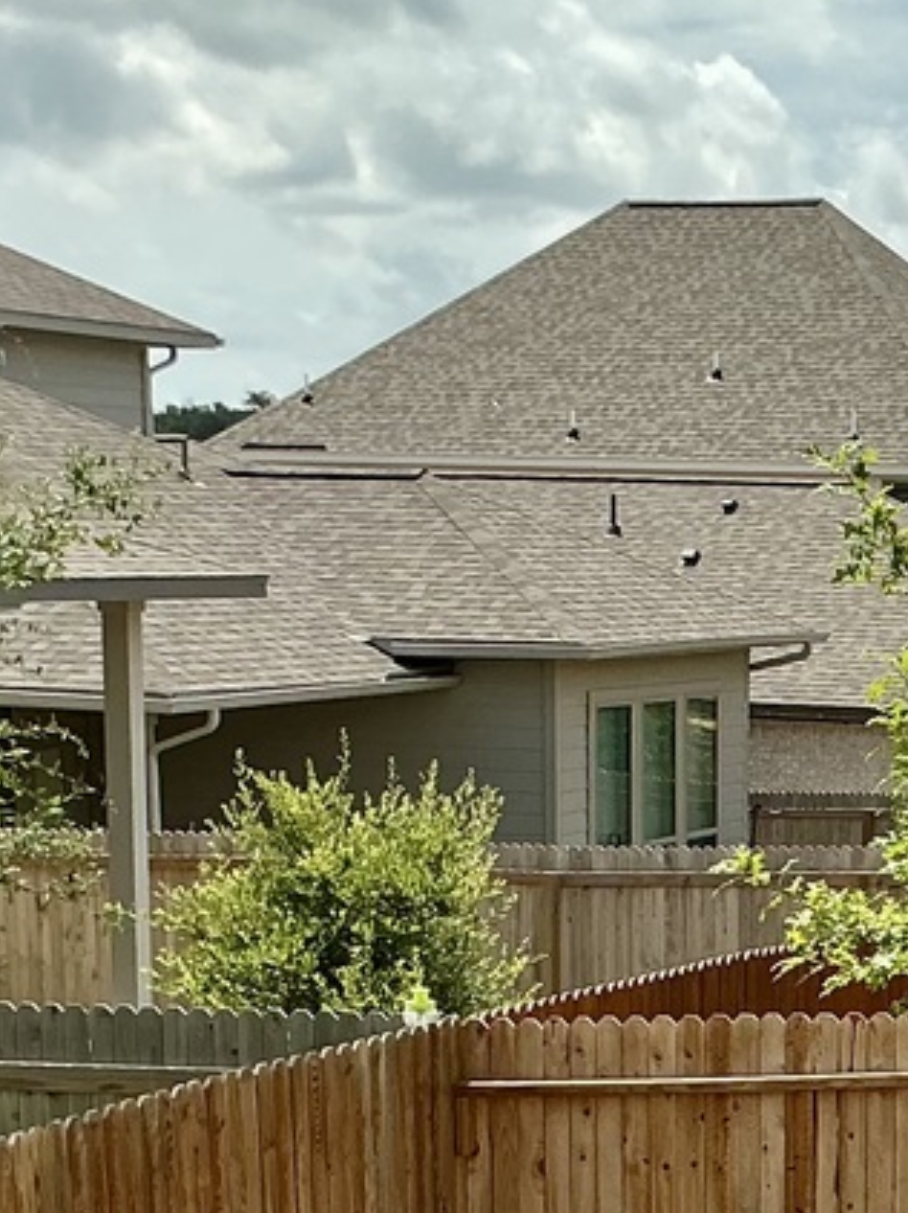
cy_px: 1236
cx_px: 1046
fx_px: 3466
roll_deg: -1.6
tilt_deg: -10.8
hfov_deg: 14.5
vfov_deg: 19.2
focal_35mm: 99
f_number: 1.8
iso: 25
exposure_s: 1/2320
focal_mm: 3
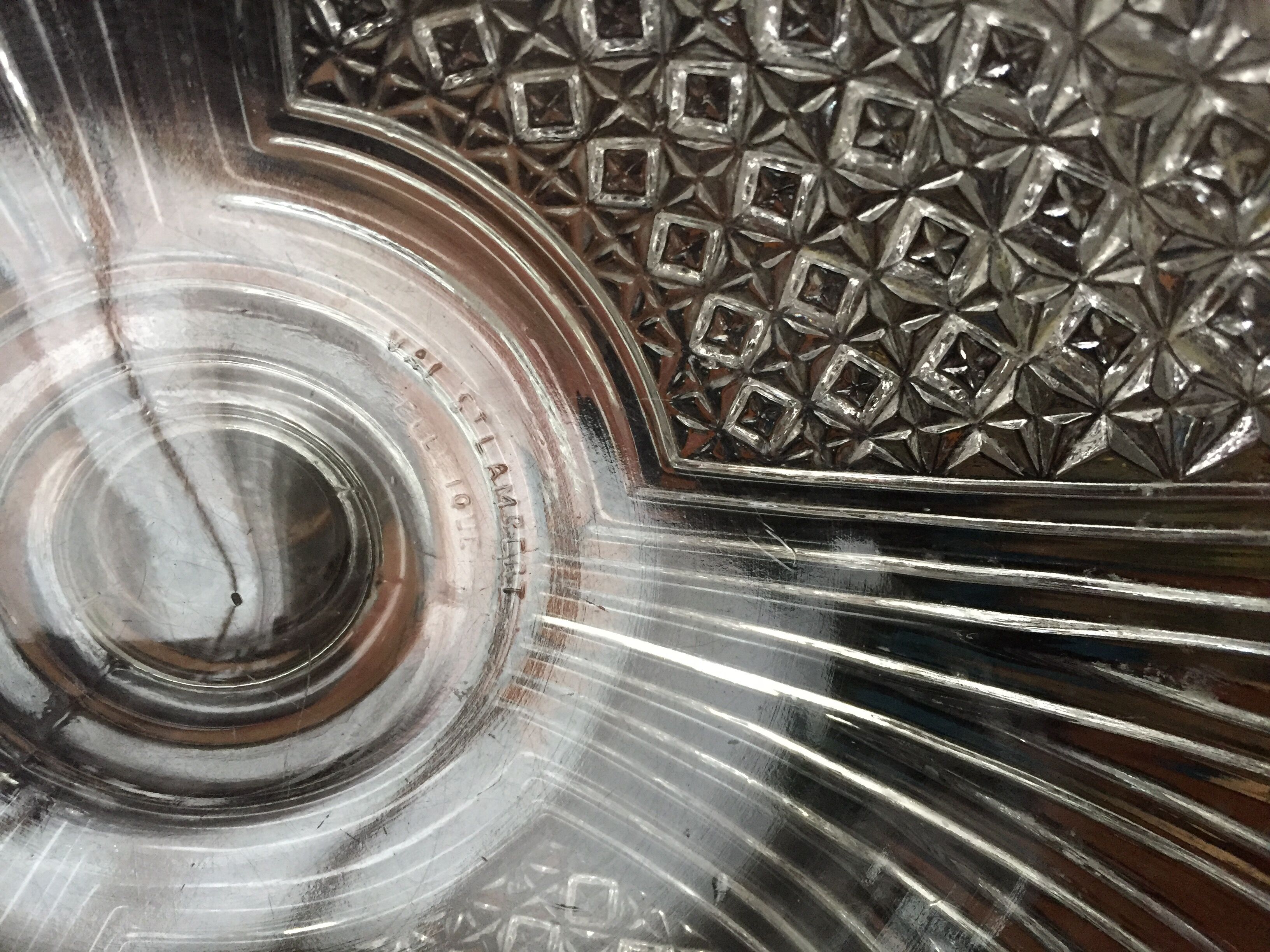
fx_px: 1064
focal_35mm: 29
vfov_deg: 48.2
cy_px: 476
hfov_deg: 61.7
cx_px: 635
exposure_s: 1/33
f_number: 2.2
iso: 320
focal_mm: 4.15
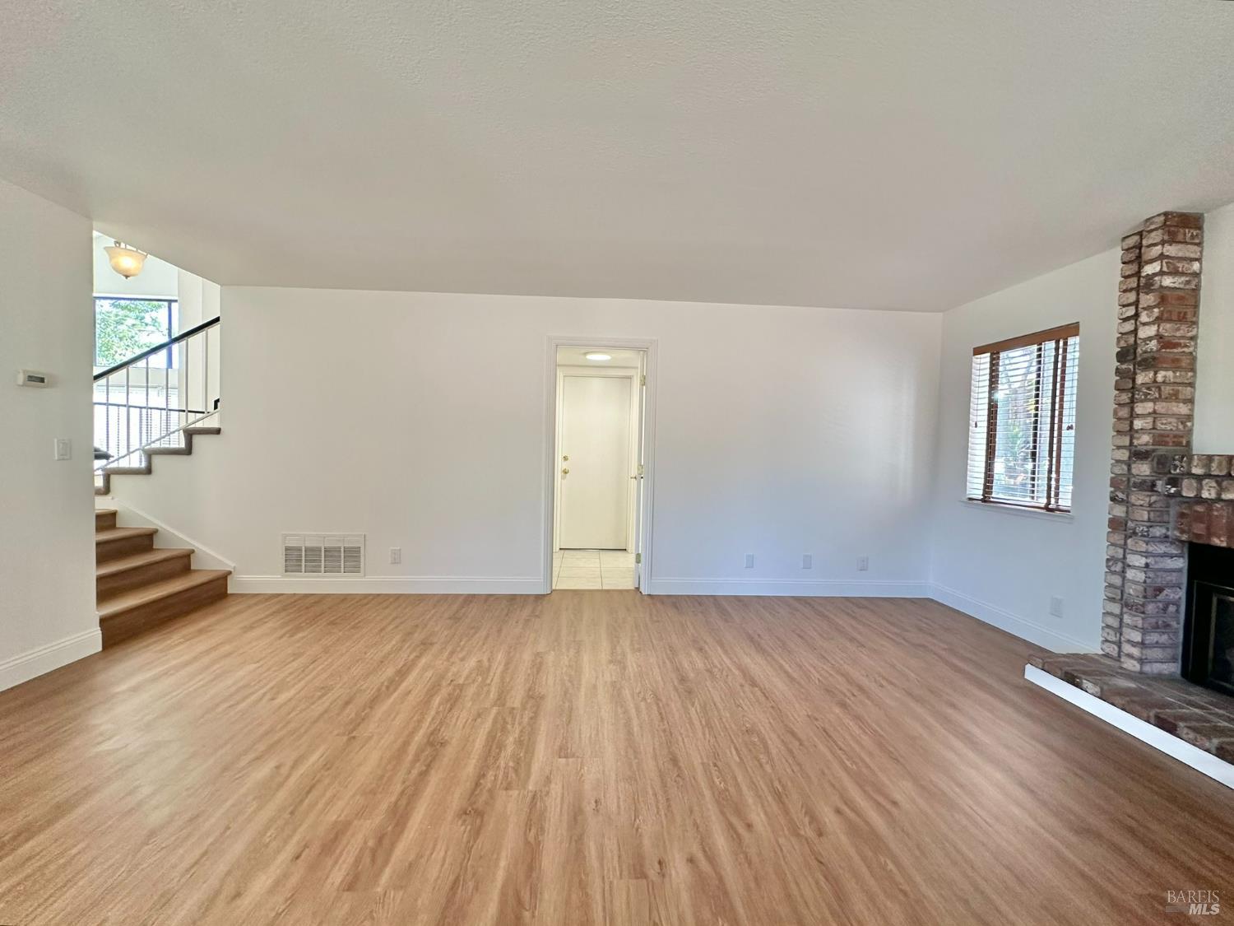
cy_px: 463
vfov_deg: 85.7
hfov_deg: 102.1
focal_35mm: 14
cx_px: 617
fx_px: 499
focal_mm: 2.22
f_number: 2.2
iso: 200
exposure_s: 1/120
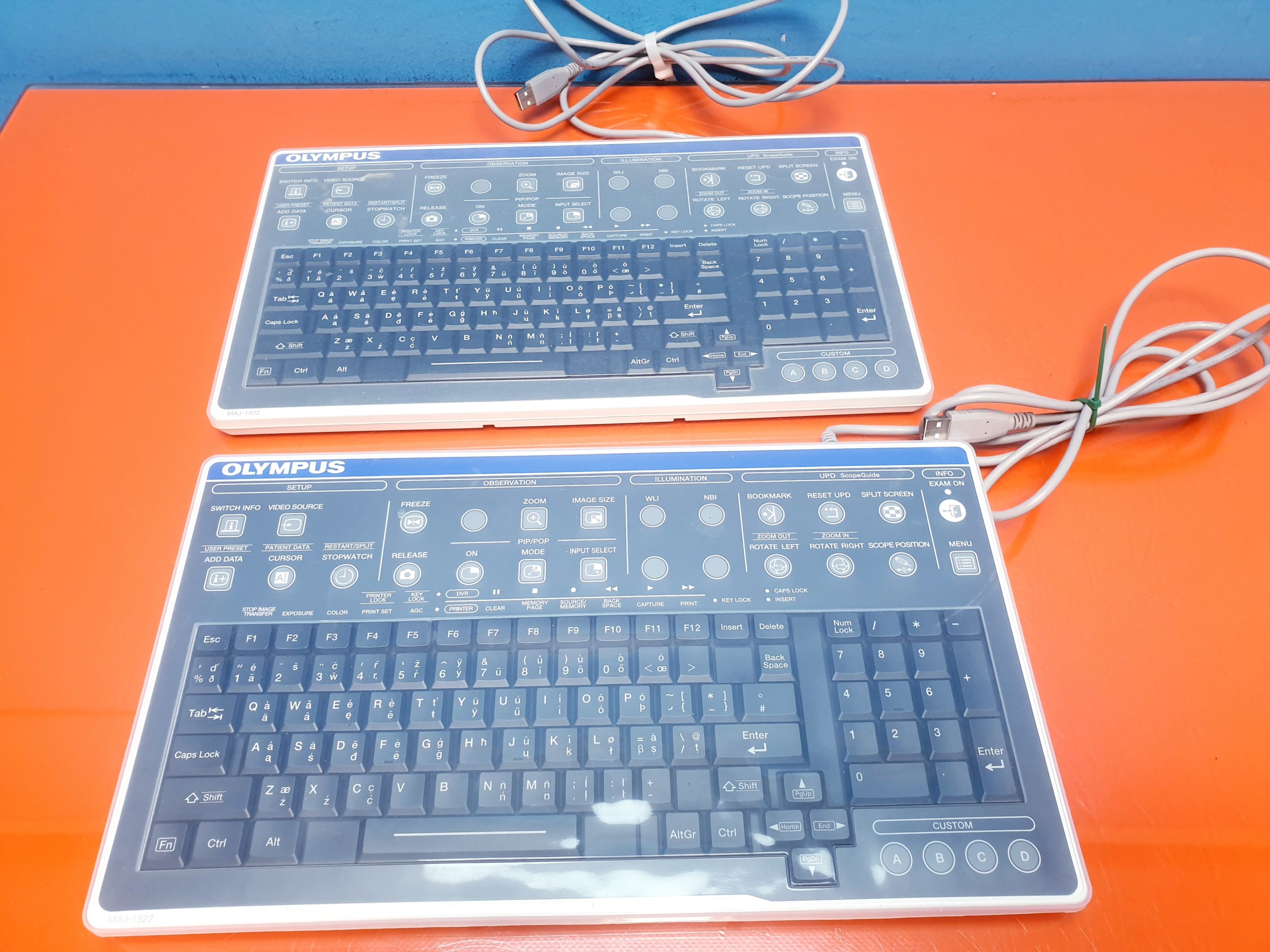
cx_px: 635
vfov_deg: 53.1
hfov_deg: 67.3
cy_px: 476
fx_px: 954
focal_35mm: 26
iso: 125
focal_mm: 4.3
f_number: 2.4
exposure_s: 1/50
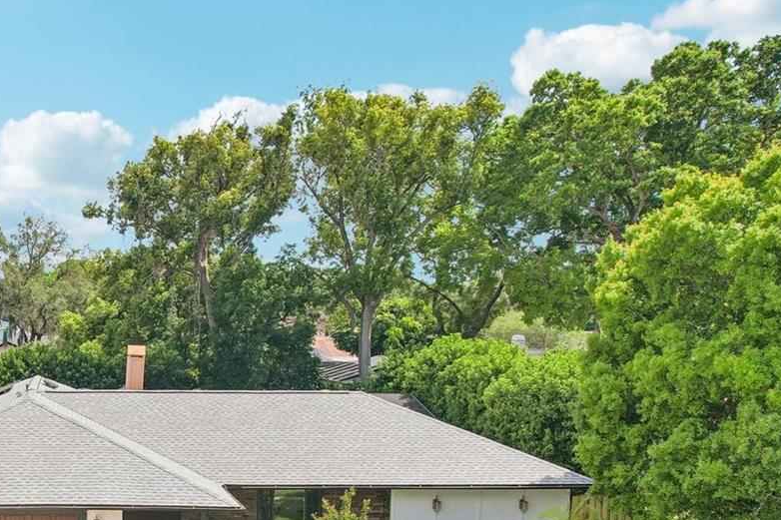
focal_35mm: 45
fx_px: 976
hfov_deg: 40.2
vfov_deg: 29.2
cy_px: 418
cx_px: 73
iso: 100
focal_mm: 8.4
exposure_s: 1/2500
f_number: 2.8
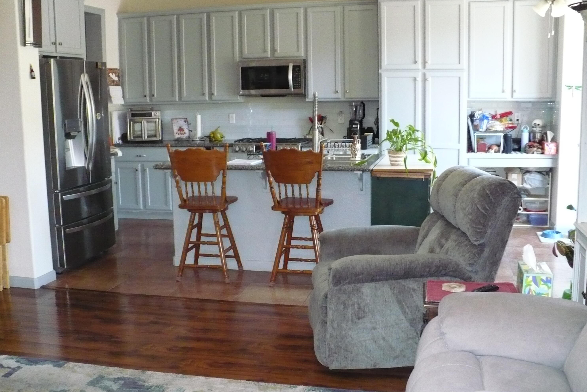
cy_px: 196
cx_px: 294
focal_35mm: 39
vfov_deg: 34.2
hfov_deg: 49.6
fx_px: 636
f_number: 2.8
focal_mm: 6.1
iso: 640
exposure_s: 1/30
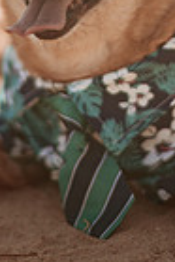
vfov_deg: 10.7
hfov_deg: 7.3
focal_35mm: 188
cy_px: -55
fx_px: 1367
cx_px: 130
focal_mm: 58
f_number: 1.4
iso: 100
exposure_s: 1/5000
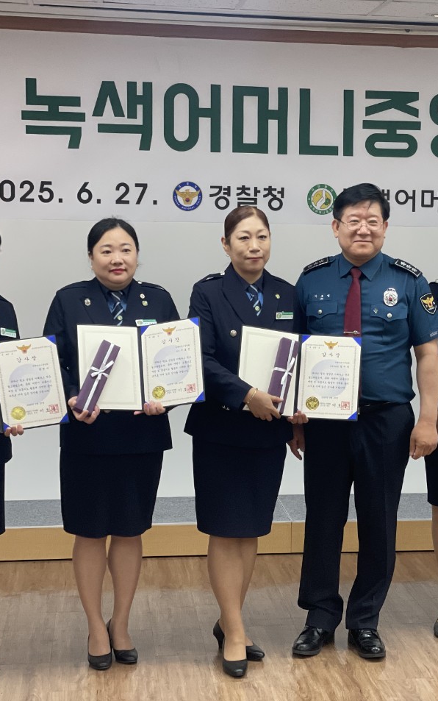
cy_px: 352
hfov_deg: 17.5
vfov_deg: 27.8
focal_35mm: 74
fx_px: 1413
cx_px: 335
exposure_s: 1/120
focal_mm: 6
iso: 160
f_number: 2
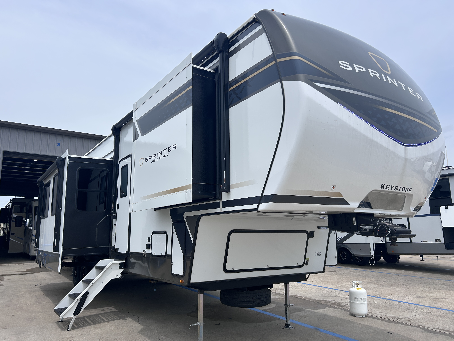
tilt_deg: +10.0
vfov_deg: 53.1
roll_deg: +0.3
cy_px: 170
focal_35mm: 26
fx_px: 341
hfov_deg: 67.3
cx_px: 227
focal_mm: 5.7
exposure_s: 1/6993
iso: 50
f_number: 1.5
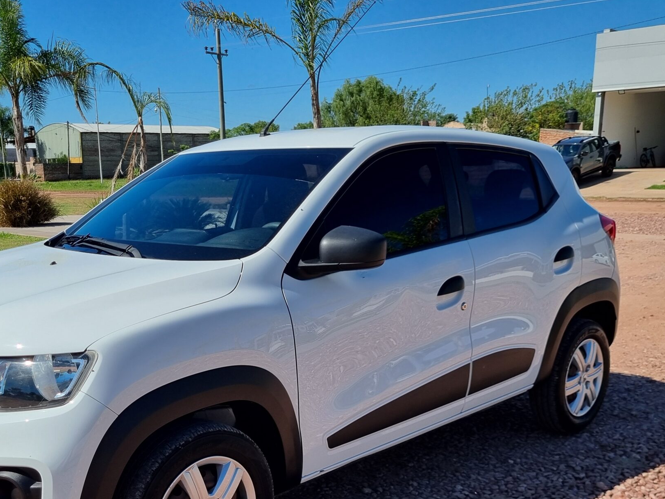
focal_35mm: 41
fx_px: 788
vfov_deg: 34.3
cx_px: 254
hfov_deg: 45.4
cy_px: 384
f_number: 1.8
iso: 50
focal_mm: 5.4
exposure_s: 1/3080
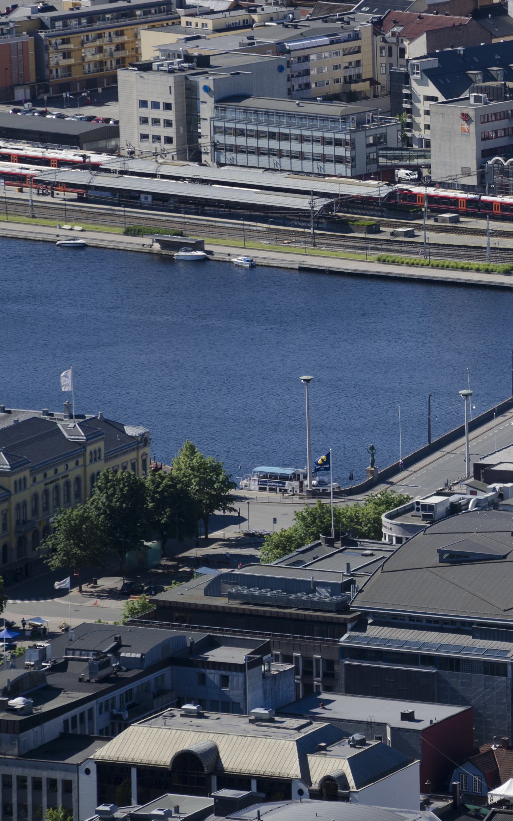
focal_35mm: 312
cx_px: 659
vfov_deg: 6.7
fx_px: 6980
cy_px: 308
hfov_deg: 4.2
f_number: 5.6
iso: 100
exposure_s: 1/400
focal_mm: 105
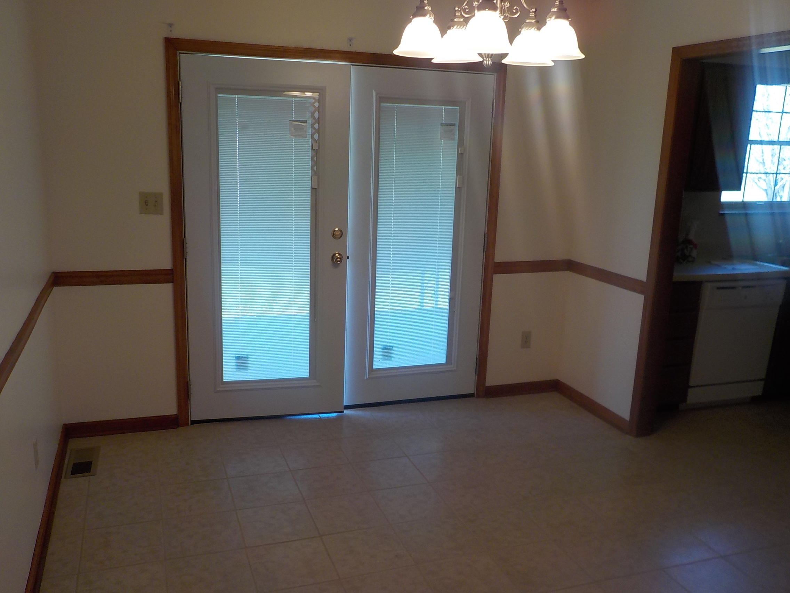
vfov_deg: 46.8
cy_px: 296
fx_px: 685
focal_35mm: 30
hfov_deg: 60.0
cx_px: 395
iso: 125
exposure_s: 1/50
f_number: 3.3
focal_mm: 4.1
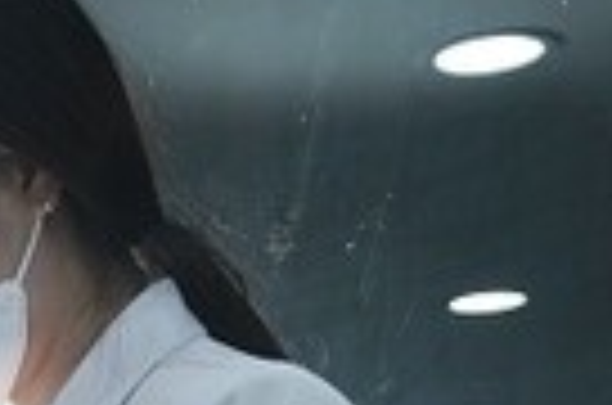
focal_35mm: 137
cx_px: -598
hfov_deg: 13.1
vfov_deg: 9.4
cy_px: 767
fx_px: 2324
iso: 500
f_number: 6.3
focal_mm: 31
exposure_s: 1/60
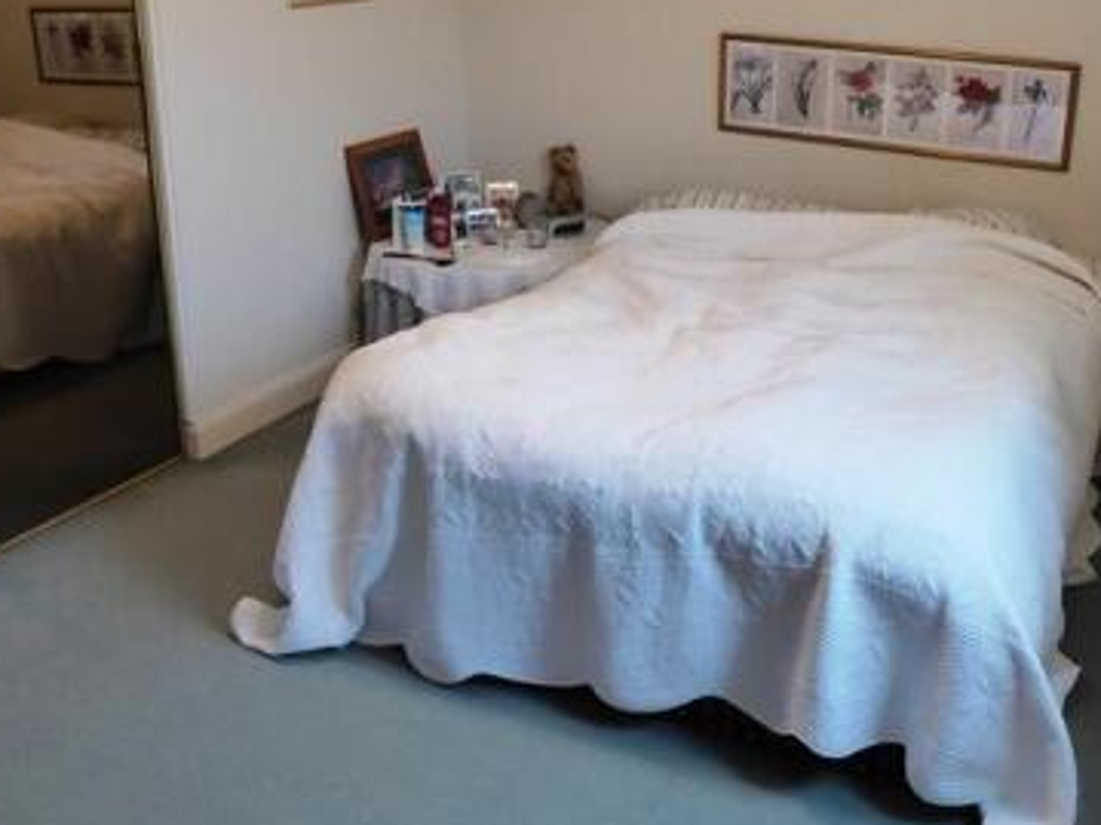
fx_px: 1240
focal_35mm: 39
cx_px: 655
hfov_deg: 47.6
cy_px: 241
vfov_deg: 36.2
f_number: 3.3
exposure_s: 1/25
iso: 400
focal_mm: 4.3
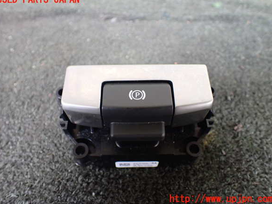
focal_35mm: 31
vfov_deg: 45.4
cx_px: 135
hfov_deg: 58.4
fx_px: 243
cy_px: 99
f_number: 2.3
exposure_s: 1/80
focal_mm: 5.4
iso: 800
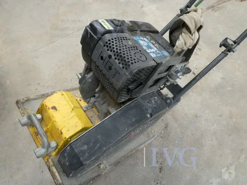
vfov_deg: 56.8
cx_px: 124
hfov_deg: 71.6
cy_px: 92
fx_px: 171
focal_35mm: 24
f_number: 3.3
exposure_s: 1/60
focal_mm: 4.3
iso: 160
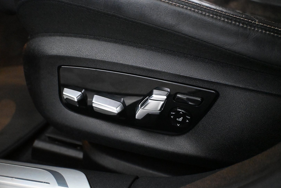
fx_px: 281
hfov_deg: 53.1
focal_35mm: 36
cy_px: 94
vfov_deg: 36.9
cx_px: 140
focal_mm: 24
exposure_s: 1/60
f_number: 4.2
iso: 11400
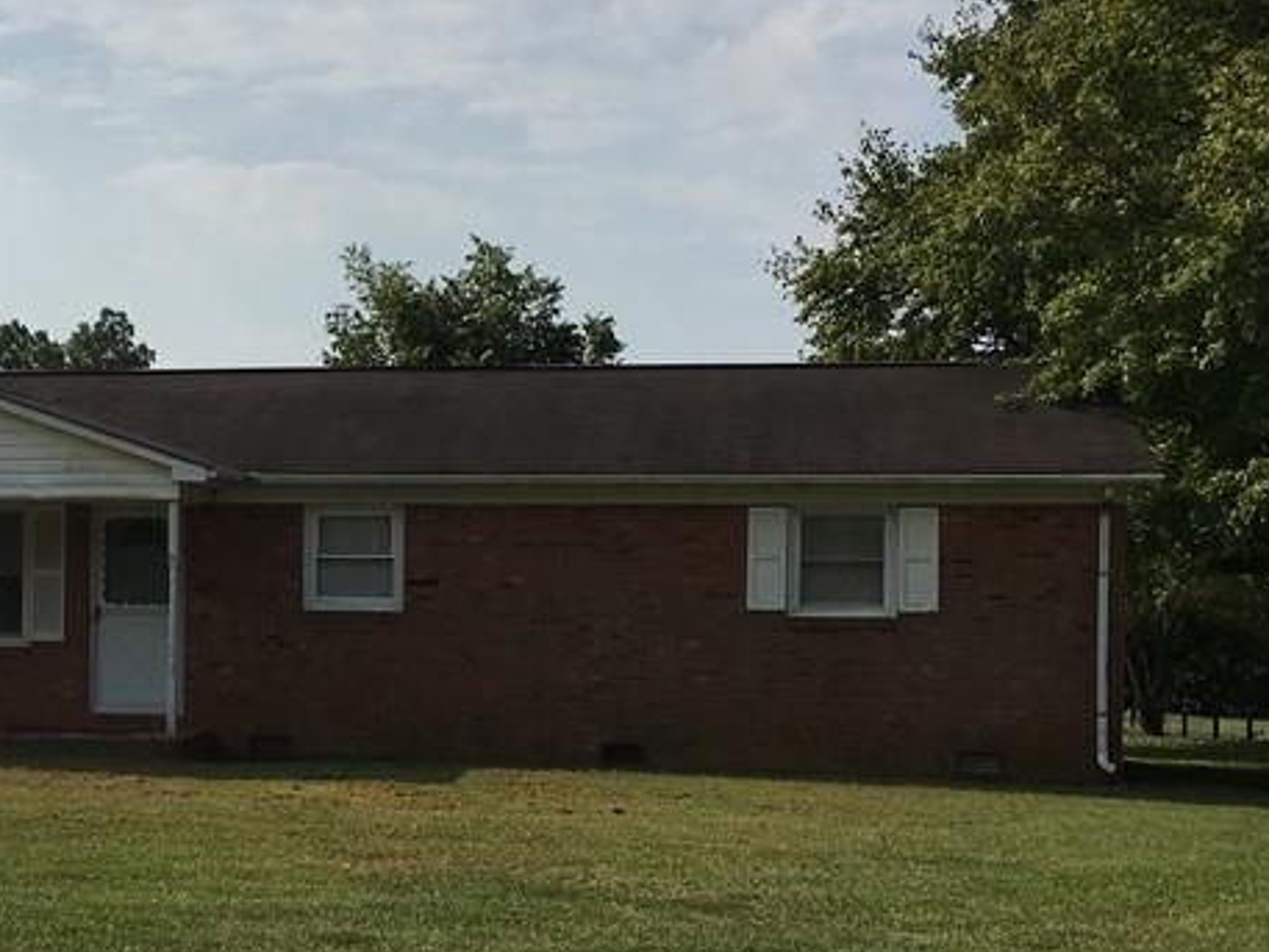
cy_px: 636
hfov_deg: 29.1
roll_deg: -0.4
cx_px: 239
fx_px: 2383
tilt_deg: +0.0
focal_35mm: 65
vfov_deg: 22.5
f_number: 2.2
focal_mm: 4.15
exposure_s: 1/3663
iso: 25
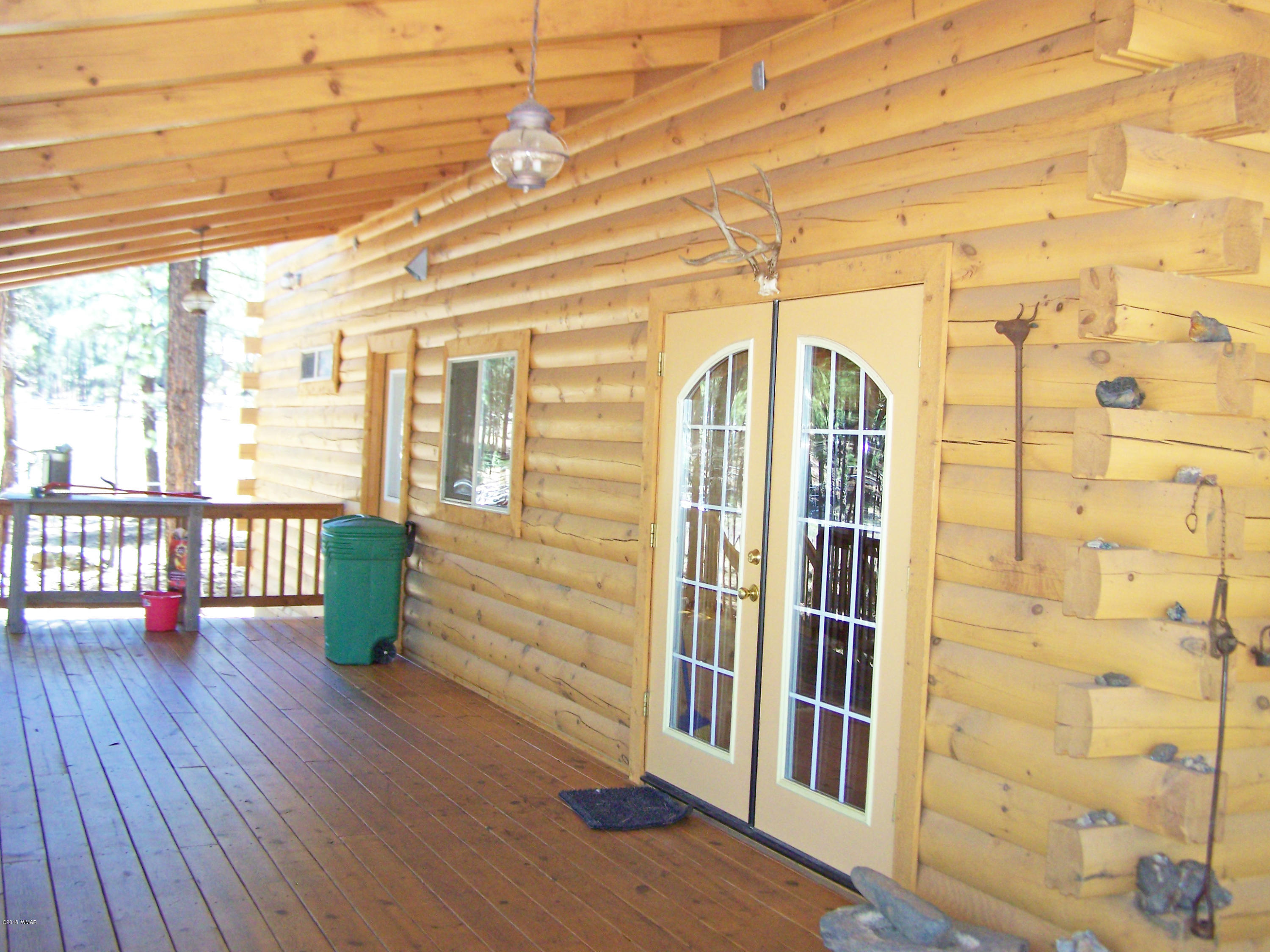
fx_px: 1394
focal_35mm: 38
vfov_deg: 37.7
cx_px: 635
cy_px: 476
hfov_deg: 49.0
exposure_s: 1/80
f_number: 2.8
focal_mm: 6.3
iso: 160
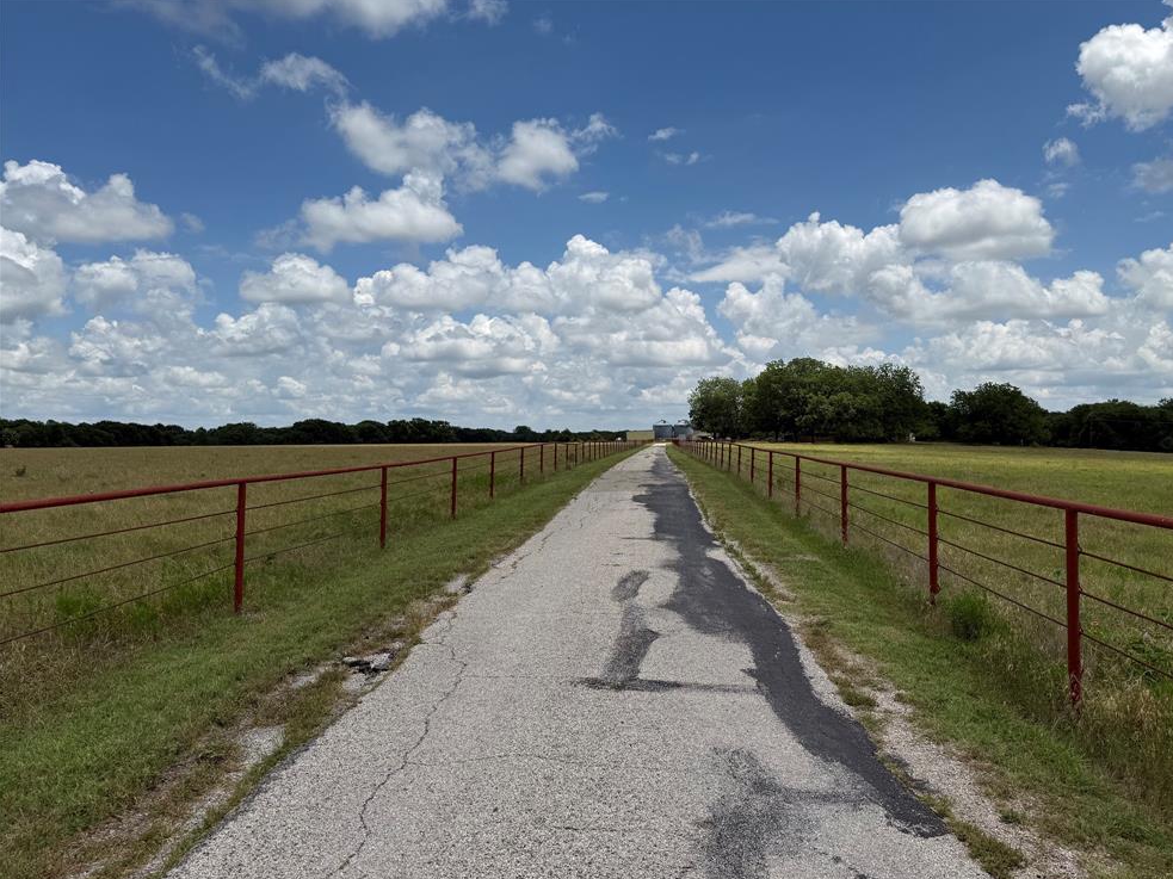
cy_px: 452
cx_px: 610
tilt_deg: -0.8
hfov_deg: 69.4
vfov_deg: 54.9
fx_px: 847
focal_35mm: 25
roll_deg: +0.9
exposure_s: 1/9091
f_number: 1.78
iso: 80
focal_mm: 6.76
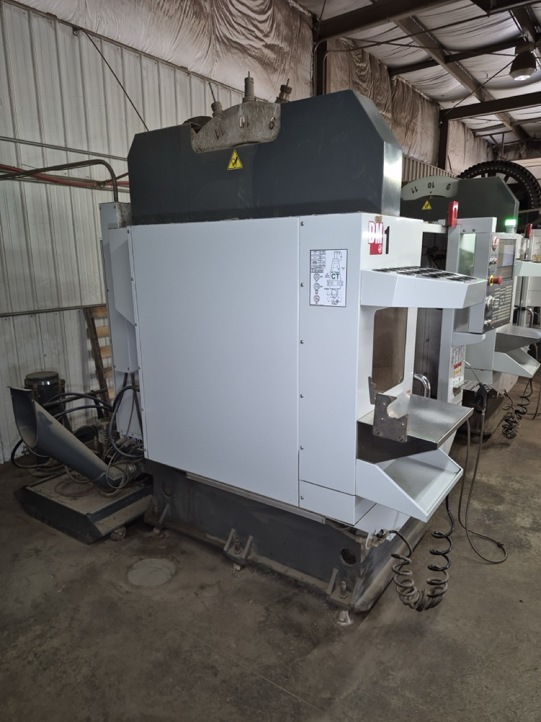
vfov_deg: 73.9
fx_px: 479
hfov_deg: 58.9
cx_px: 270
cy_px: 361
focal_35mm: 23
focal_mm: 5.4
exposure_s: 1/24
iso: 100
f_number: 1.8
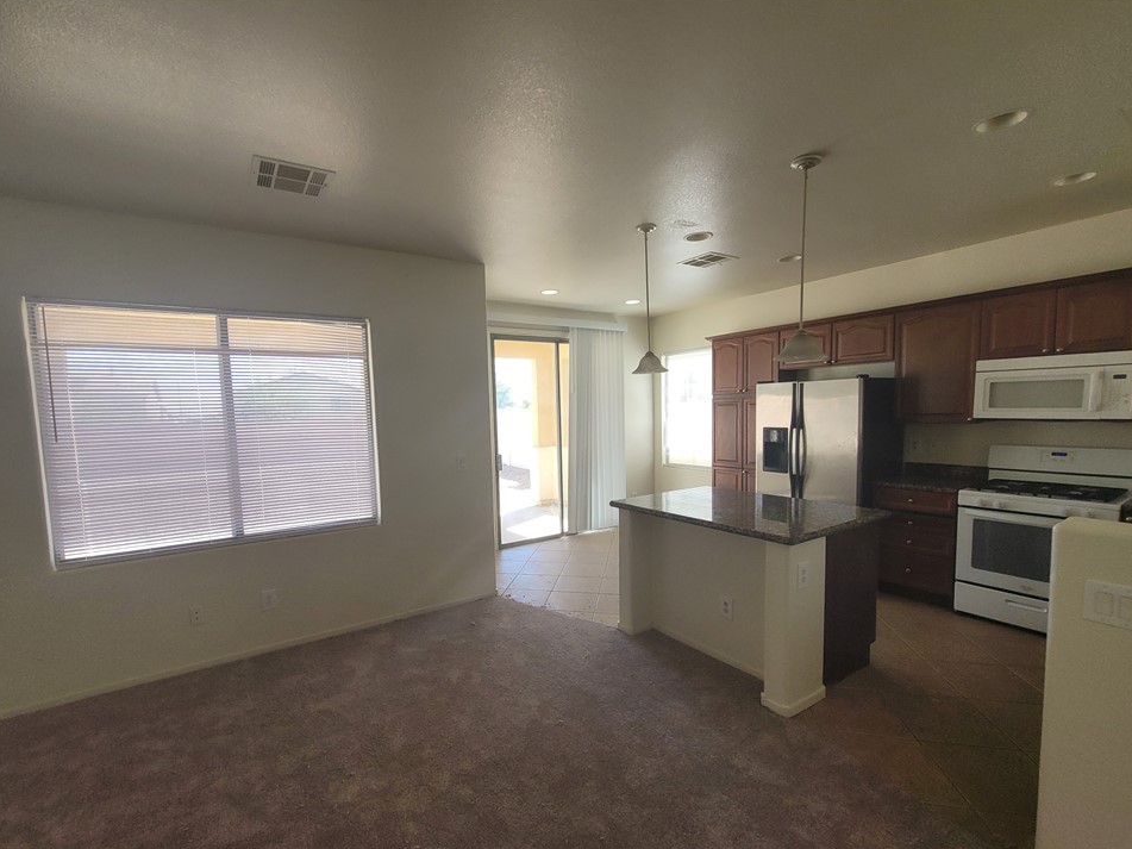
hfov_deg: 101.9
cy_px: 450
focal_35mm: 14
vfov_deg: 85.6
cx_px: 532
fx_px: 458
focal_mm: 2.2
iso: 64
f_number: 2.2
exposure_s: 1/153
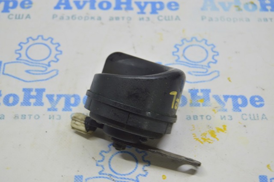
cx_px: 137
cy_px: 91
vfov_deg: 17.4
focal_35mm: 78
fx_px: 593
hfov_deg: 26.0
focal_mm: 52
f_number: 5.6
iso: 400
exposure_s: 1/20
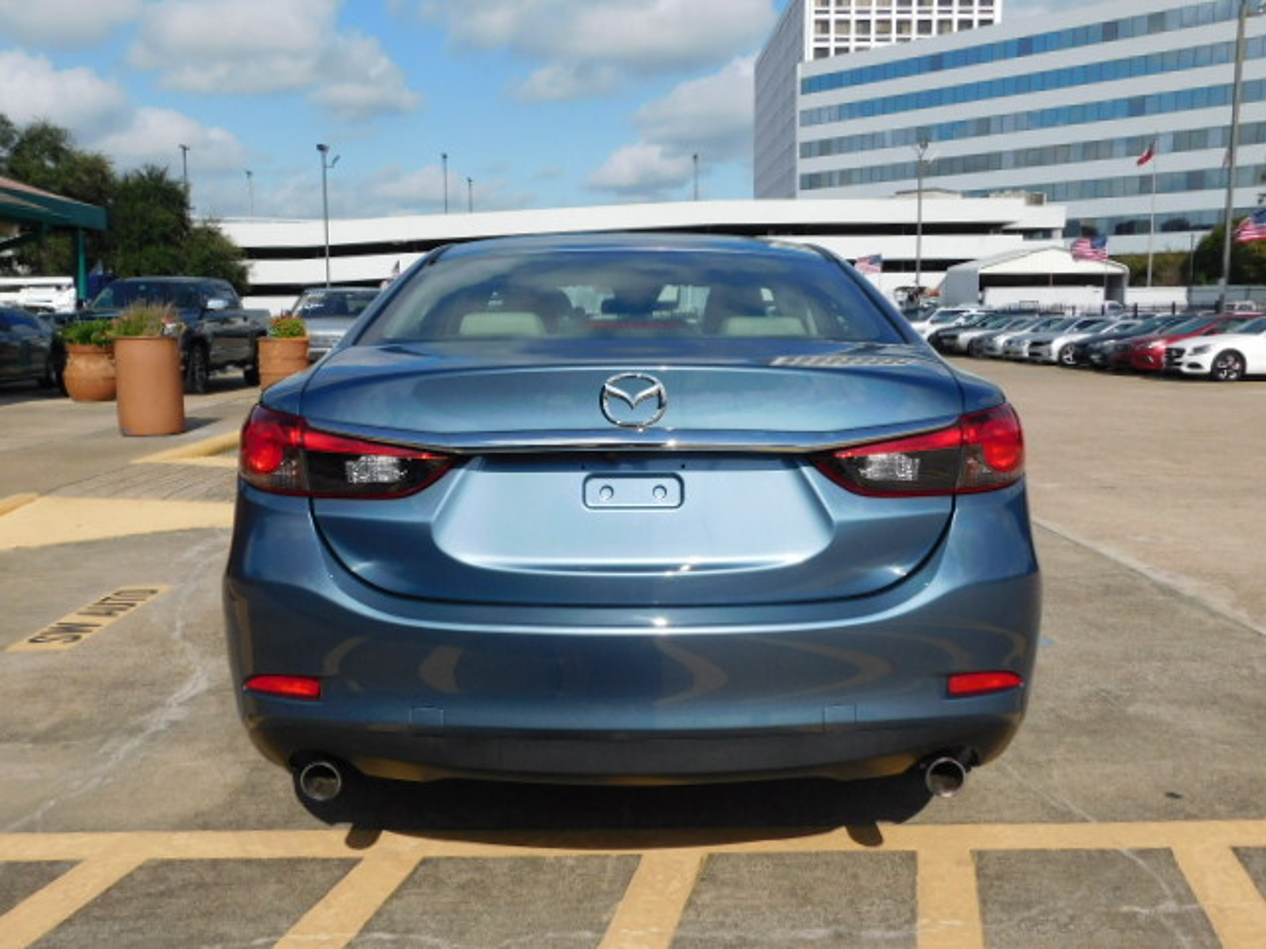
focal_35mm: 30
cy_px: 474
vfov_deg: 46.8
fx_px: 1097
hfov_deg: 60.0
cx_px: 633
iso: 125
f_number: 6.4
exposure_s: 1/800
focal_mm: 5.3
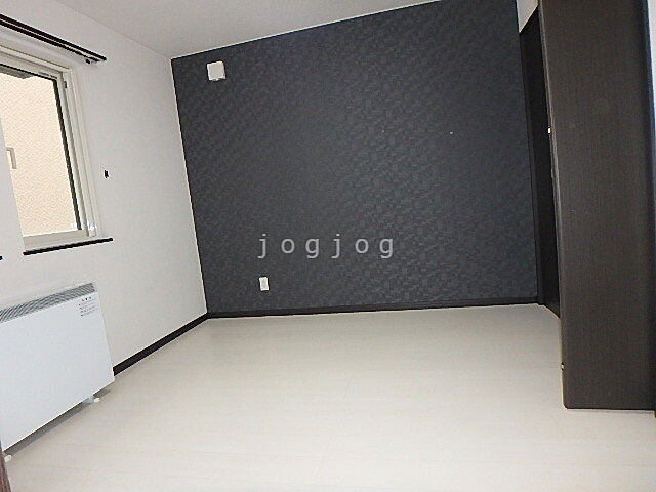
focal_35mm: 21
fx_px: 398
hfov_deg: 79.0
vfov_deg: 63.4
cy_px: 246
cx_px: 328
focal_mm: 3.7
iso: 400
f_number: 3.5
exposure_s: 1/30
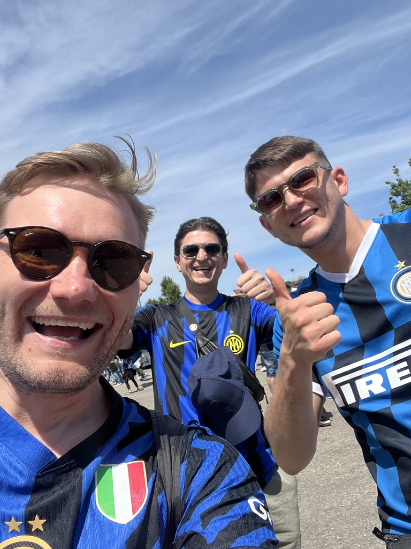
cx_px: 206
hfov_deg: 46.8
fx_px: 475
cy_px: 274
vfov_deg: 60.0
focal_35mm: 30
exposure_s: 1/667
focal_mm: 2.71
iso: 32
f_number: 2.2
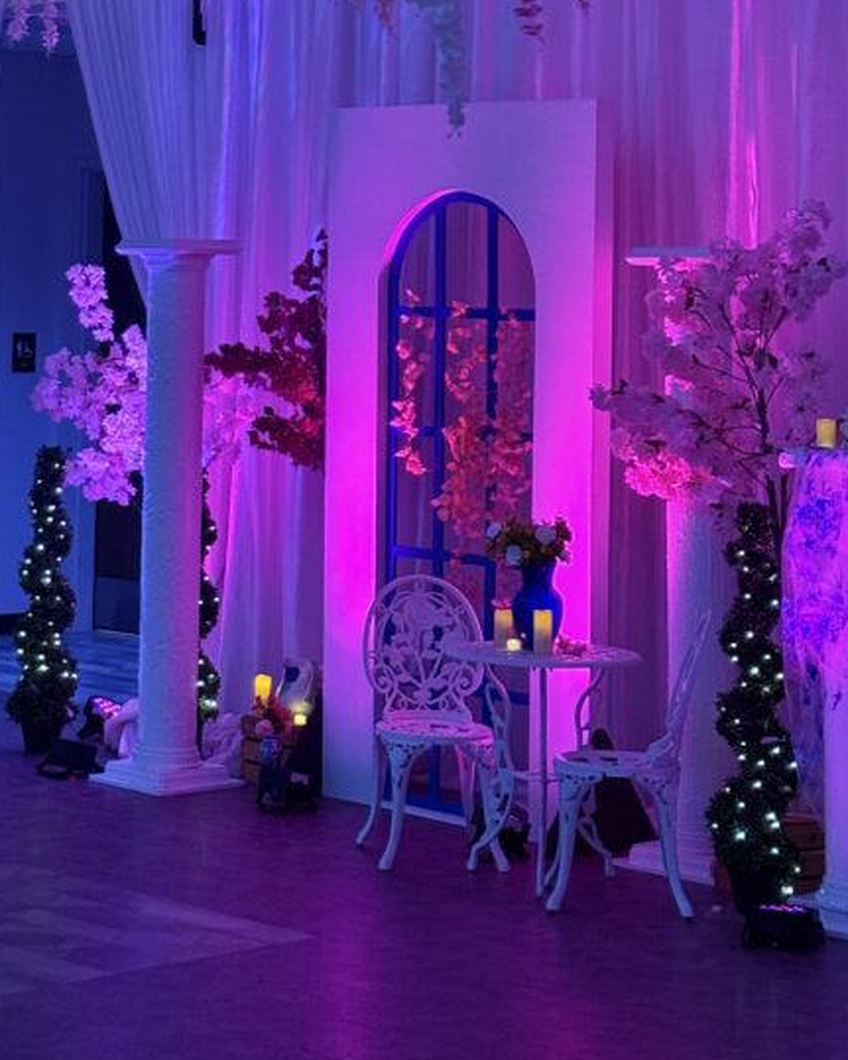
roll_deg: -0.8
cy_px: 81
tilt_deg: +5.5
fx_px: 2793
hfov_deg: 17.2
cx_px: 193
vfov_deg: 21.0
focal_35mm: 89
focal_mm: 6.76
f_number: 1.78
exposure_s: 1/35
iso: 400
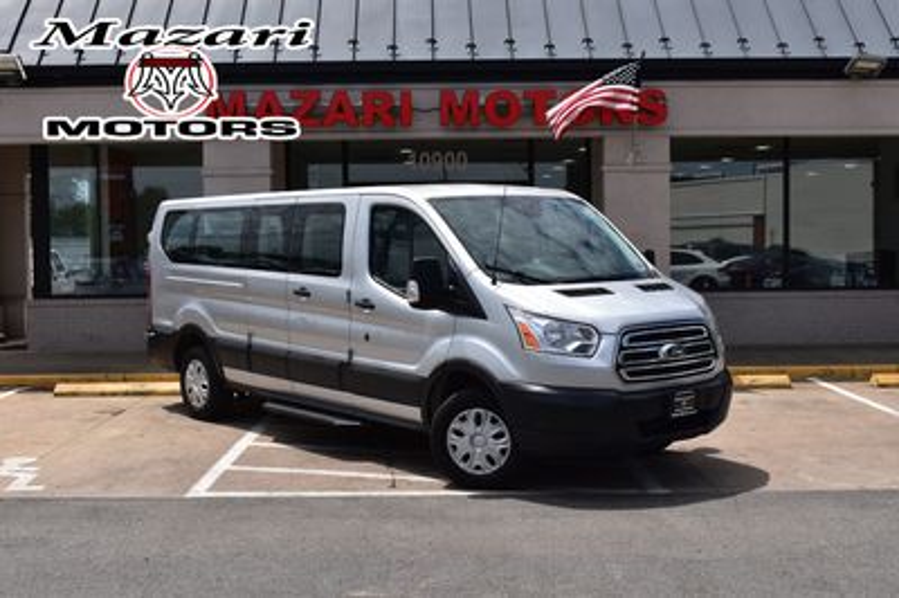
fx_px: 1160
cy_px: 299
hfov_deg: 42.4
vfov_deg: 28.9
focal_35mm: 46
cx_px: 450
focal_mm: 31
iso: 200
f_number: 11
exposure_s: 1/500
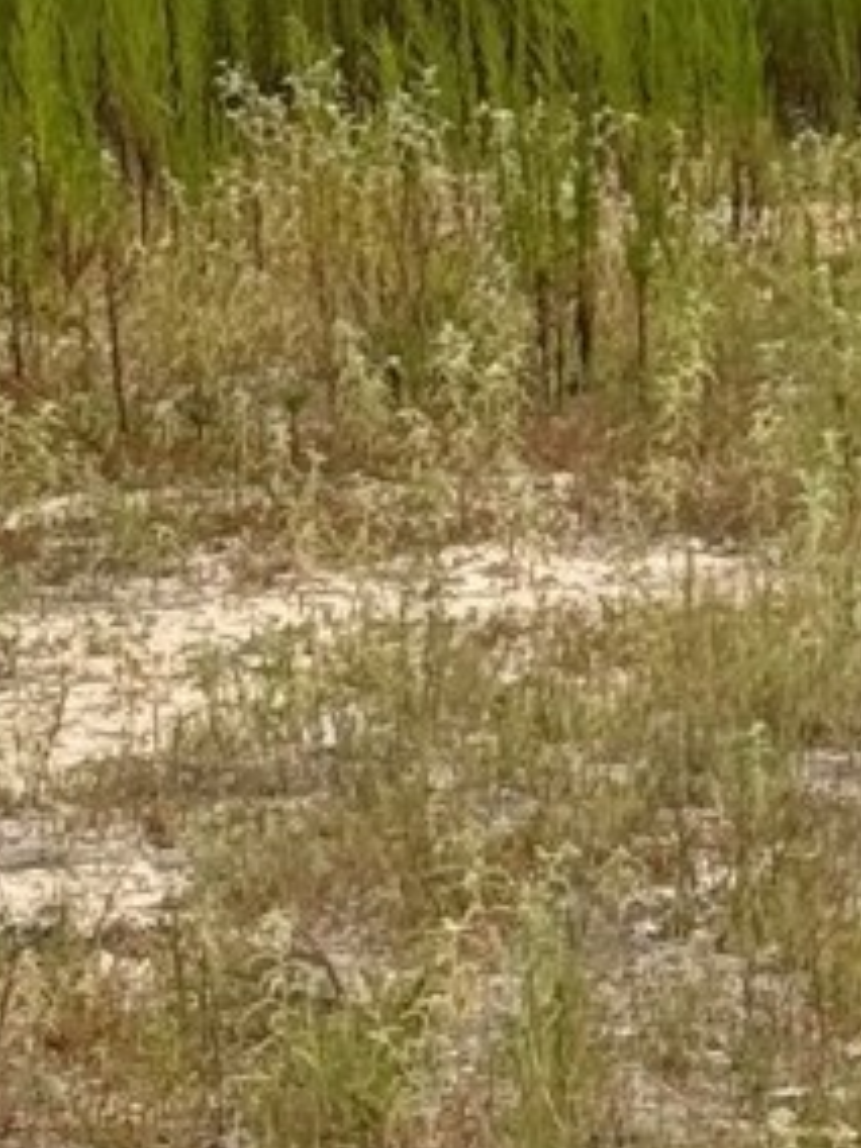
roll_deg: -0.3
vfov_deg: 7.6
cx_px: 1944
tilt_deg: -2.8
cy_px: 287
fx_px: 8623
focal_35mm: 260
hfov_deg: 5.5
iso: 64
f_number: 1.78
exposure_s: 1/5208
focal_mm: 6.76
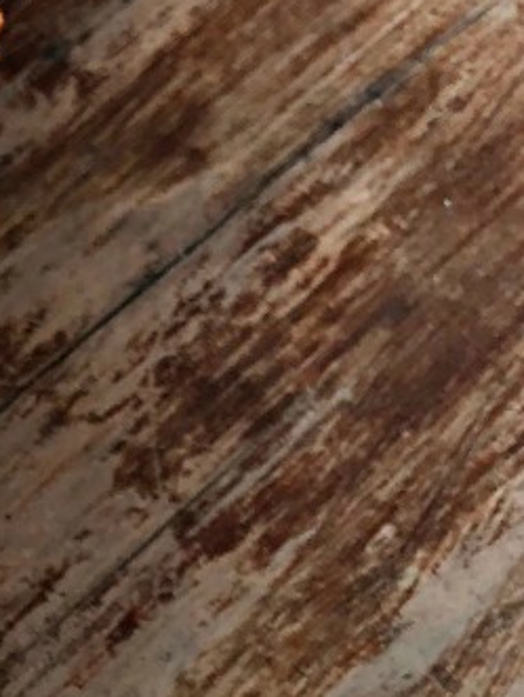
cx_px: -366
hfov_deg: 10.1
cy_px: 1173
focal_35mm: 140
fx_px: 2820
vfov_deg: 13.0
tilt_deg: -67.7
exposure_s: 1/120
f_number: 1.8
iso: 40
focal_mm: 3.99
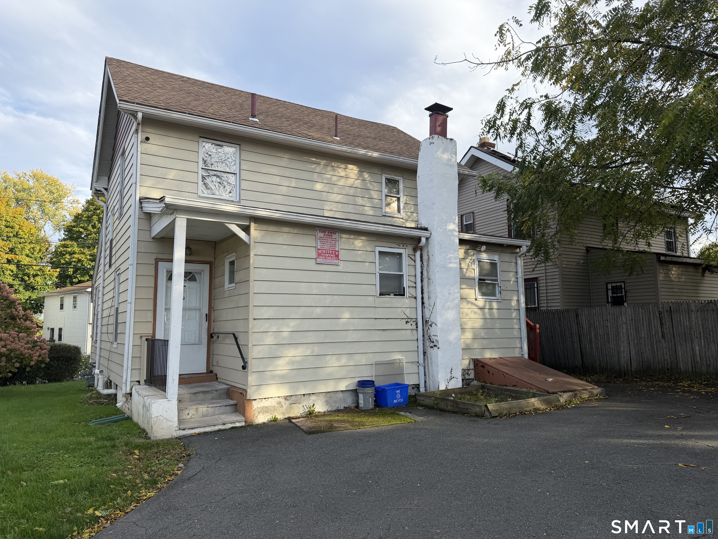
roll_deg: +0.7
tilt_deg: +6.6
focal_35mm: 24
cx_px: 359
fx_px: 498
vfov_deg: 56.8
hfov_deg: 71.6
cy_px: 270
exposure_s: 1/1437
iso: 80
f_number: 1.78
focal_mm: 6.76
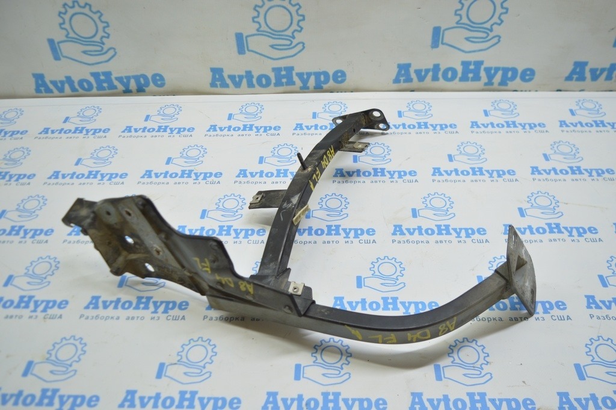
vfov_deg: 41.6
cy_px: 205
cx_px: 308
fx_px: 539
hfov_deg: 59.5
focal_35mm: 32
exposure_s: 1/80
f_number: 3.8
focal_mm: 21
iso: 400
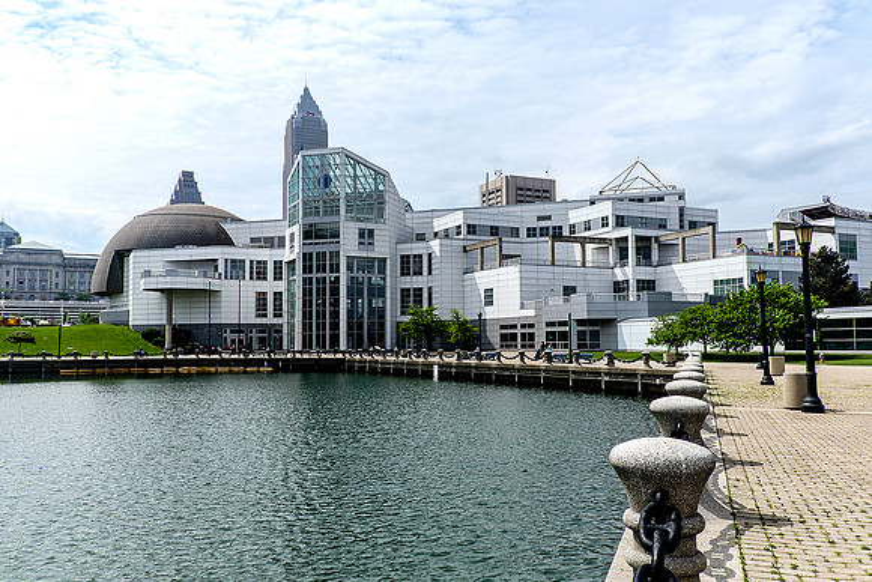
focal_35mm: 31
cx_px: 436
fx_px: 751
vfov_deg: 42.3
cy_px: 291
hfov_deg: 60.3
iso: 400
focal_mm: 20.5
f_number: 8
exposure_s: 1/1700
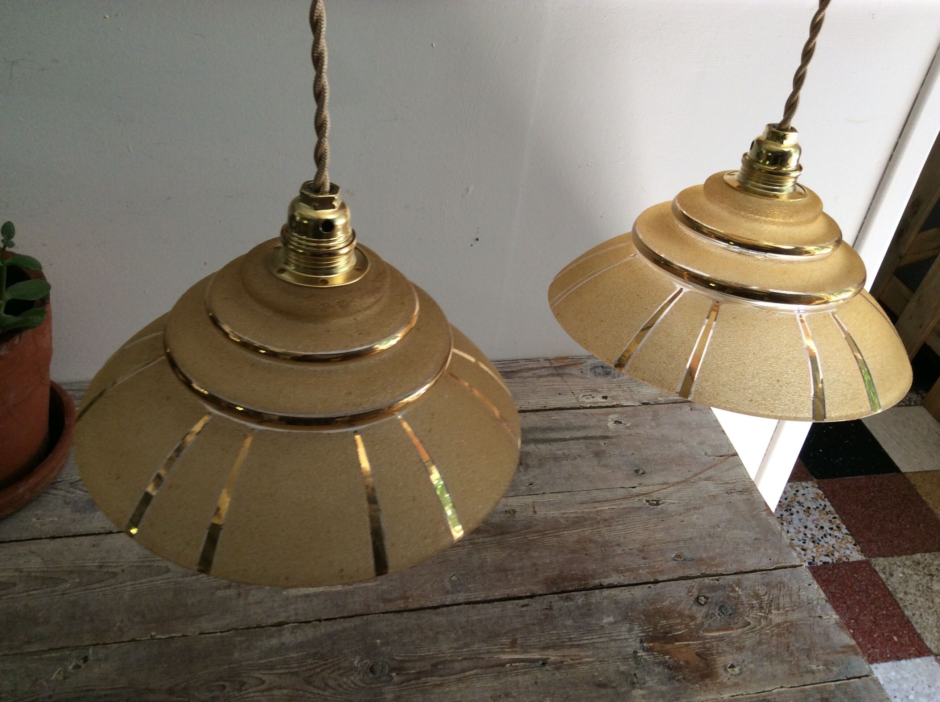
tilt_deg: -36.4
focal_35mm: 32
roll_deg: -5.0
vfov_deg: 44.1
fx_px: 868
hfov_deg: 56.9
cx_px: 470
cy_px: 351
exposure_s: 1/50
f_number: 2.4
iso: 50
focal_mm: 3.3
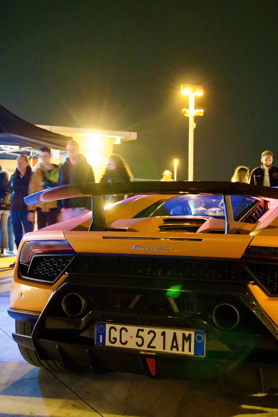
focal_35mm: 45
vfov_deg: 44.0
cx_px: 133
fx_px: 516
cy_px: 211
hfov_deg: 30.2
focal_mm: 27
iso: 6400
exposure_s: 1/8
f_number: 4.5
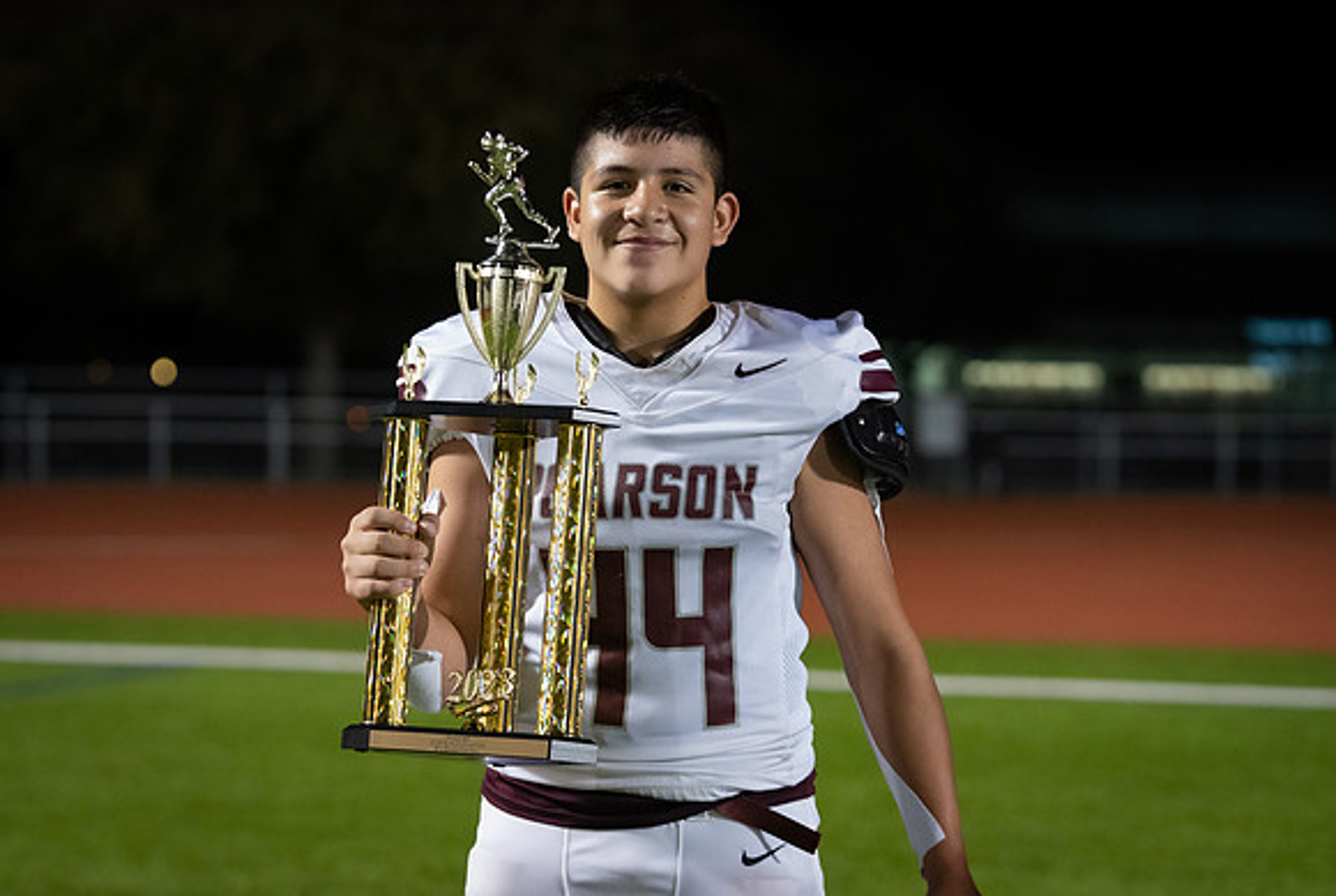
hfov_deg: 18.4
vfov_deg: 12.4
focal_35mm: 111
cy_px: 433
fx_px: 4120
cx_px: 603
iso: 4000
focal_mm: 97
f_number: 3.5
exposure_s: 1/320
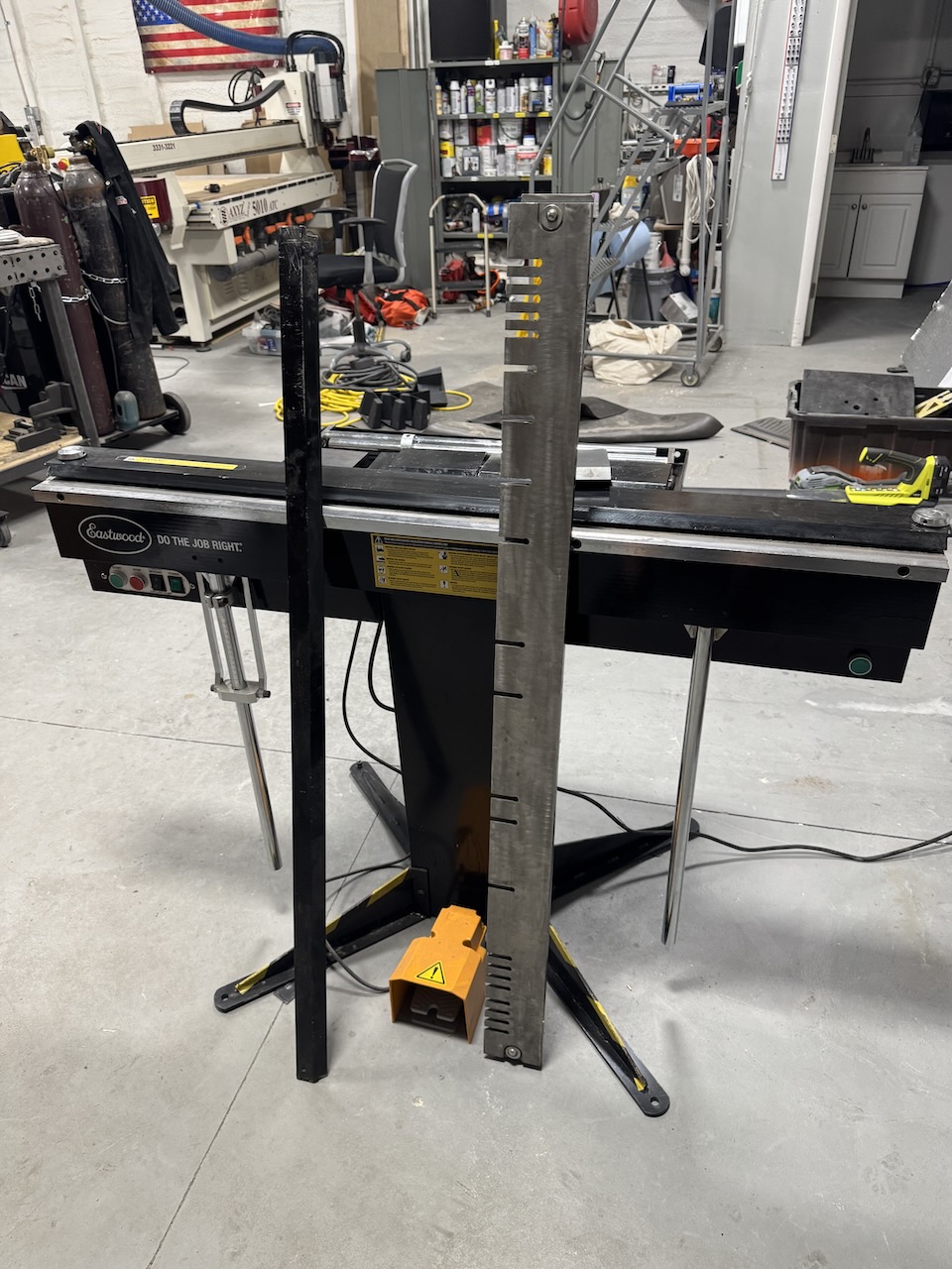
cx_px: 476
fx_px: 880
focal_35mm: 24
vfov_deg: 71.6
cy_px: 634
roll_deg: +2.5
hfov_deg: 56.8
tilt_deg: -31.6
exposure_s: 1/60
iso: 250
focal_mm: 6.76
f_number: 1.78
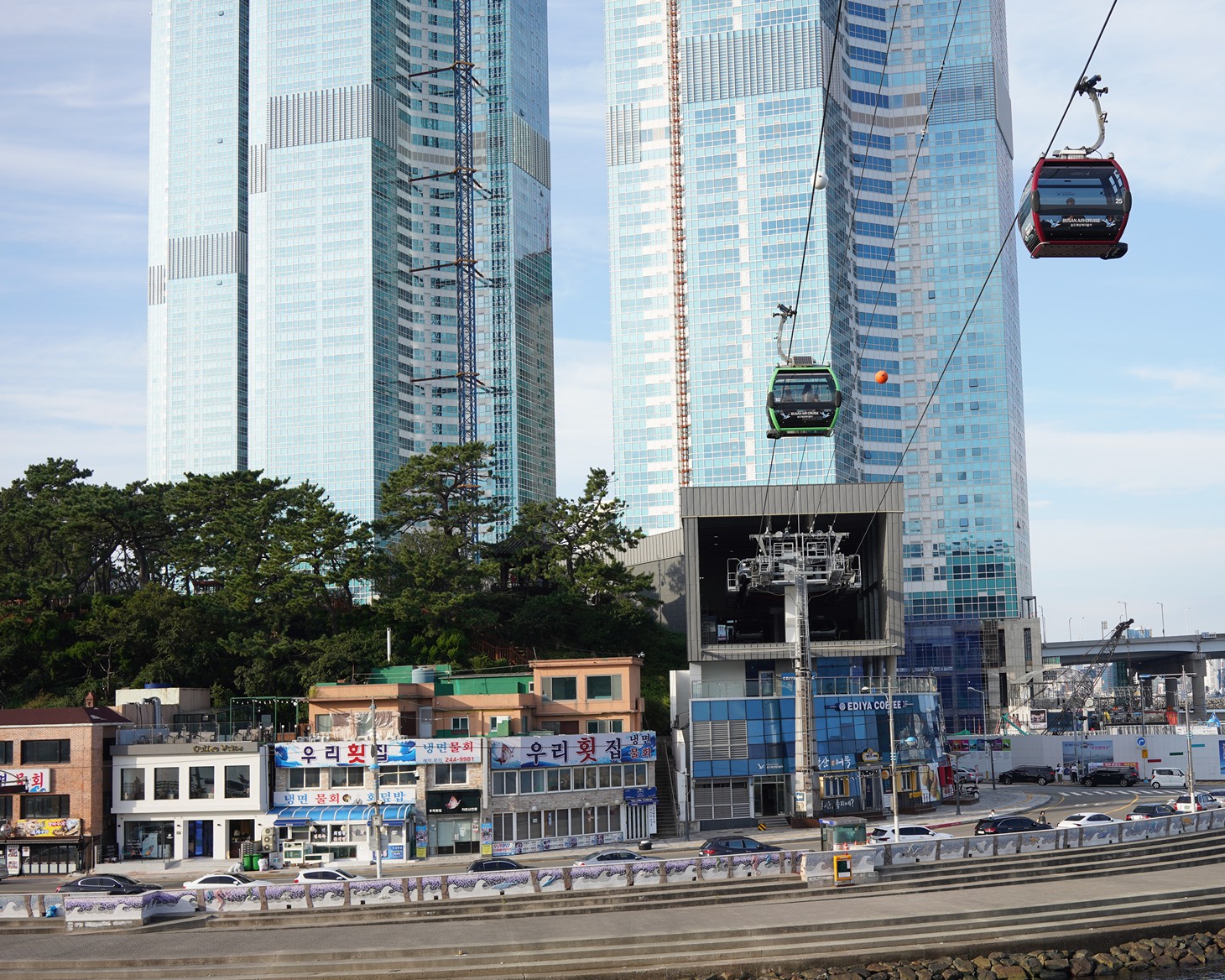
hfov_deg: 40.8
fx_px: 1631
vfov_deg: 33.4
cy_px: 511
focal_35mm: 45
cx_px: 789
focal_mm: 35
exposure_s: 1/160
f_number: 7.1
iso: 100
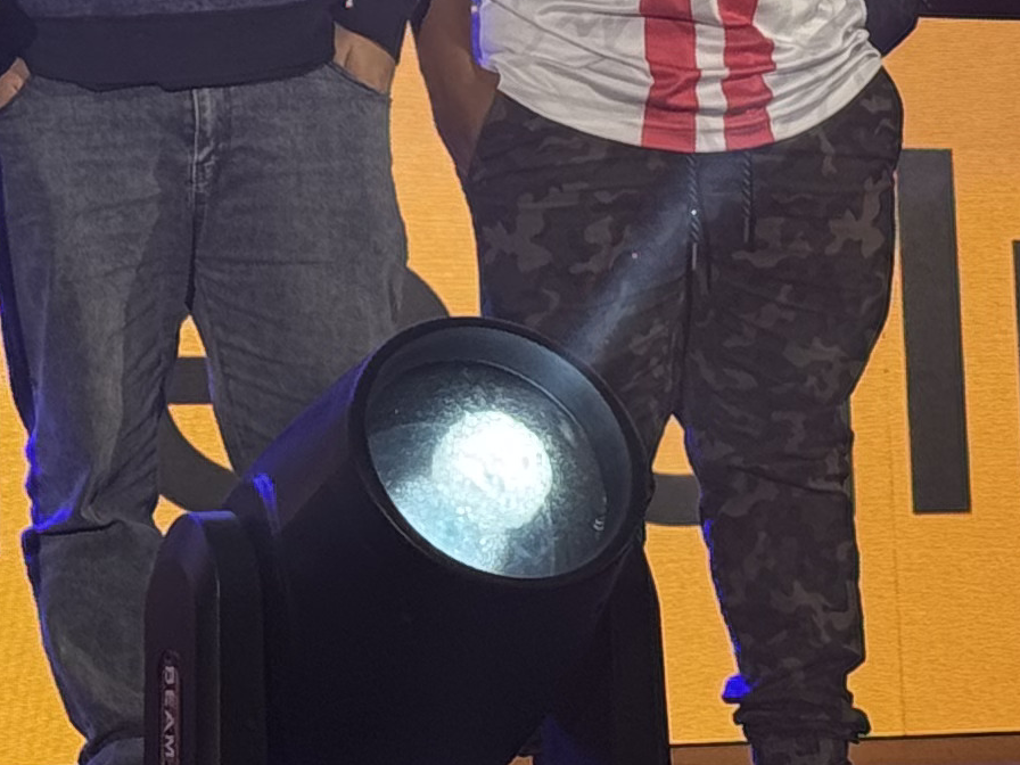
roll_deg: +1.5
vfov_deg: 6.7
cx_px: -297
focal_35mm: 216
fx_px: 6365
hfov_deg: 9.0
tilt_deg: +7.9
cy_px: -527
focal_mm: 6.76
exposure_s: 1/183
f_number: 1.78
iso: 50
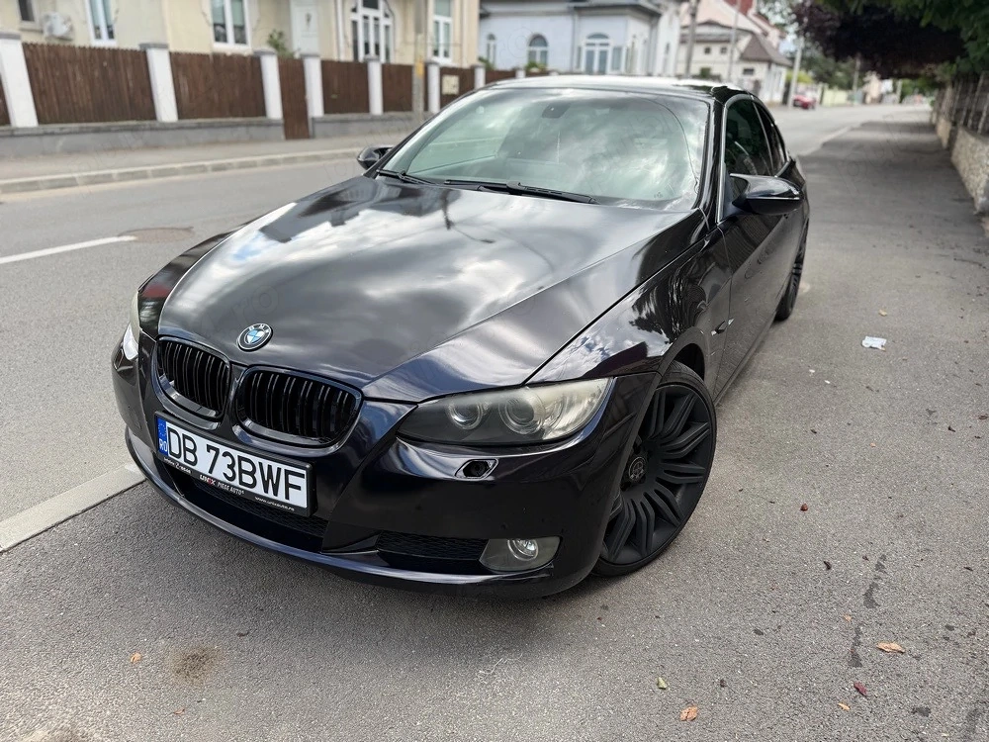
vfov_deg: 56.8
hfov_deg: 71.6
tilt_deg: -21.9
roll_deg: -1.9
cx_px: 494
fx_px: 686
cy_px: 371
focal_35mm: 24
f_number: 1.78
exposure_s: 1/742
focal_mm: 6.76
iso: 80
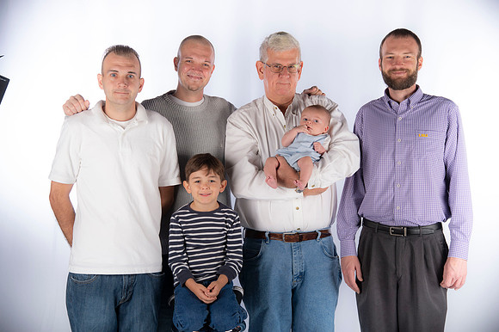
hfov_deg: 30.5
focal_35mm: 66
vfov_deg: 20.6
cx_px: 250
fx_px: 914
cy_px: 166
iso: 100
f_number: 5.6
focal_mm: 66
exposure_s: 1/200
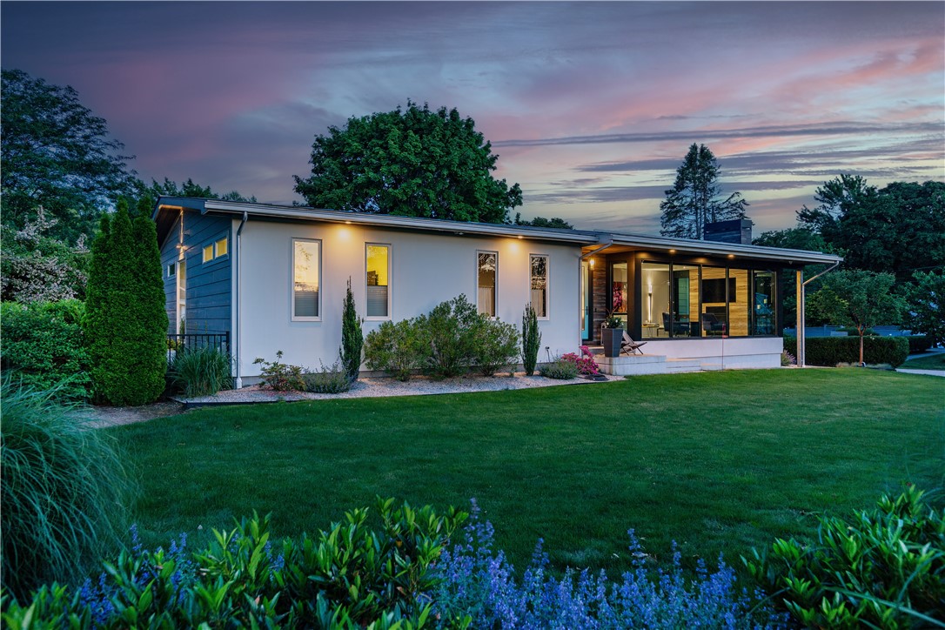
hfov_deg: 73.7
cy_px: 315
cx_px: 472
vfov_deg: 53.1
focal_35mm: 24
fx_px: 630
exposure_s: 1.3
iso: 100
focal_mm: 24
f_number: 6.3
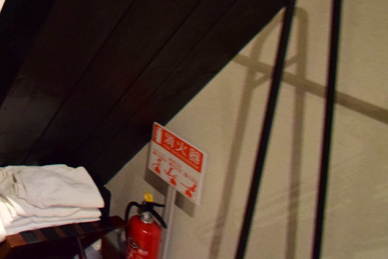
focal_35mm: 37
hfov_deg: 38.0
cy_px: -35
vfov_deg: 31.4
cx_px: -83
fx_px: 399
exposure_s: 1/8
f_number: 6.7
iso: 1600
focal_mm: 10
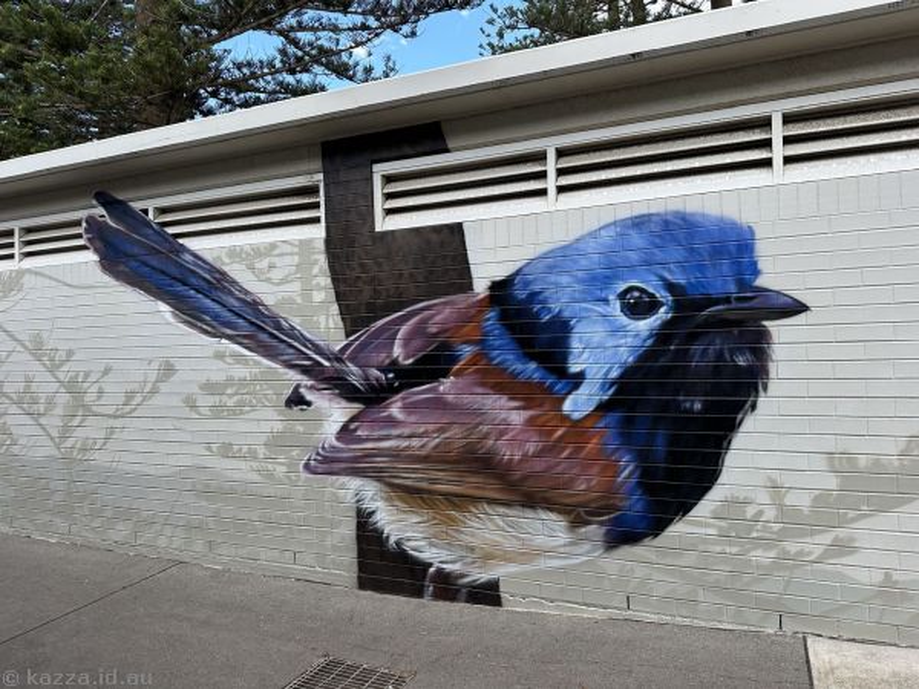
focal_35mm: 24
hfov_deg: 71.6
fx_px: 637
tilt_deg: +0.7
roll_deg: +1.1
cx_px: 460
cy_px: 344
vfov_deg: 56.8
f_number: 1.78
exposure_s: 1/680
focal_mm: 6.86
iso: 80
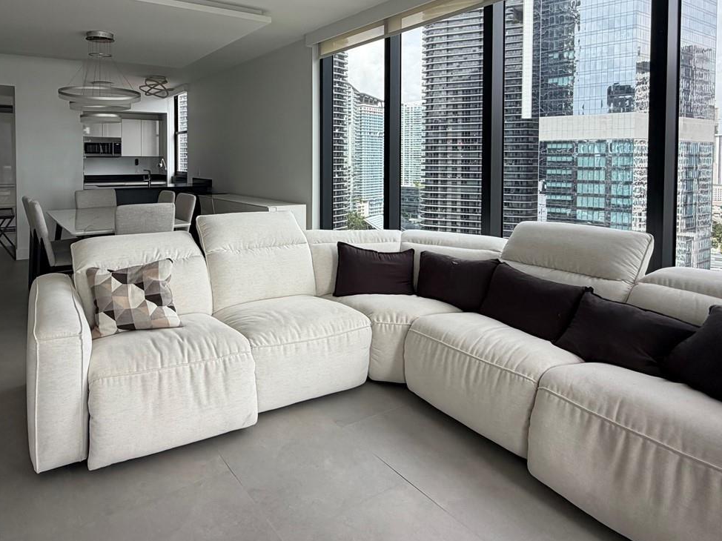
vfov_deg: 57.3
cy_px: 172
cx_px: 289
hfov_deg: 73.2
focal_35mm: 23
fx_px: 480
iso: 80
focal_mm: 2.22
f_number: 2.2
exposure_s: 1/121
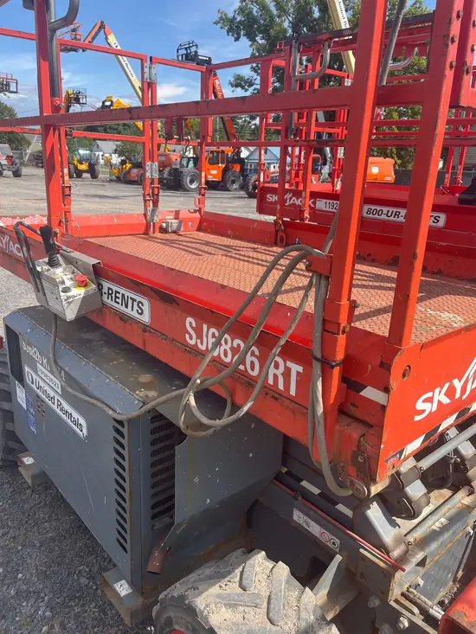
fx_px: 477
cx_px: 238
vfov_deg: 67.3
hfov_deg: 53.1
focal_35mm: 26
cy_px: 317
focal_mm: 5.1
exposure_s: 1/1536
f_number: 1.6
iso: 50
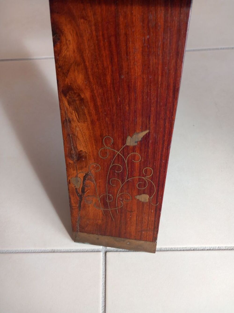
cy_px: 156
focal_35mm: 27
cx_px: 117
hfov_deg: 51.4
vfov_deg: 65.3
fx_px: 243
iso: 50
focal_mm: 4
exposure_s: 1/50
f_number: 1.8
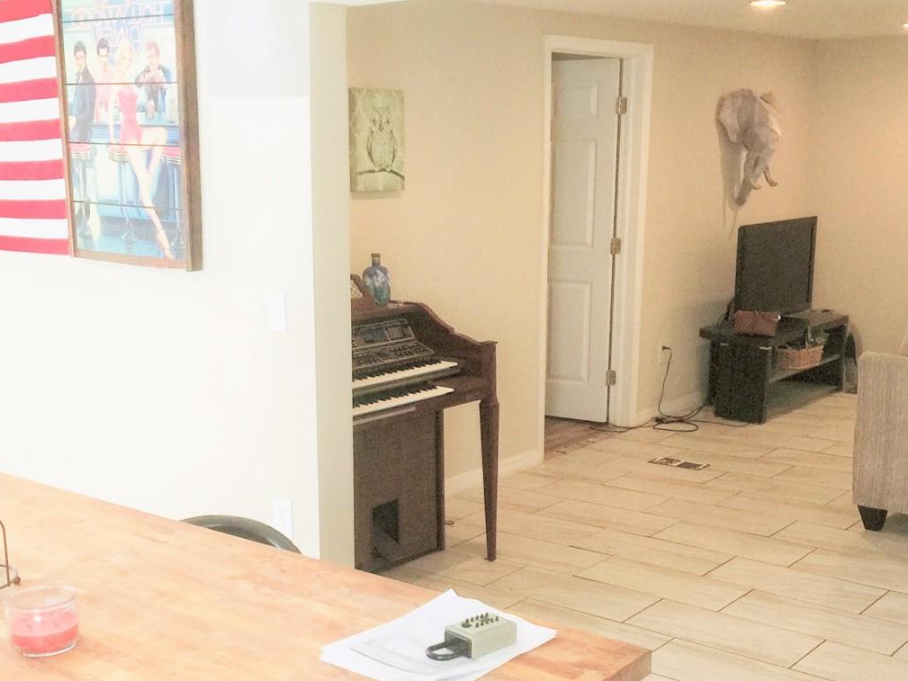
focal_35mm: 46
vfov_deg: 31.1
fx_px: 1207
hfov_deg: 41.2
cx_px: 395
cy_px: 482
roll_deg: -0.4
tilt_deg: -14.2
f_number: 2.2
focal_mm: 4.15
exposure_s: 1/15
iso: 64
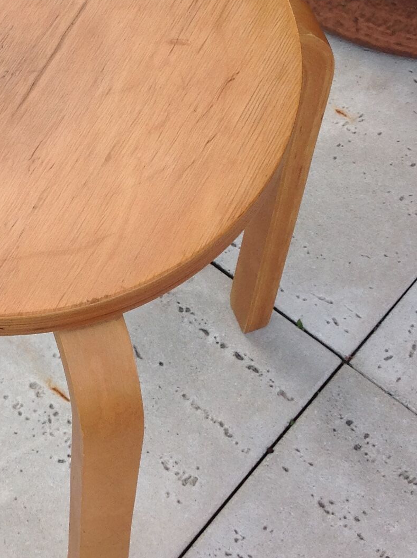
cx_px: -9
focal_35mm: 86
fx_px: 1385
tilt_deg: -58.6
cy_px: 179
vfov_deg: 22.7
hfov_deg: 16.7
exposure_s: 1/403
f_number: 2.4
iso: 50
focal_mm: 4.28
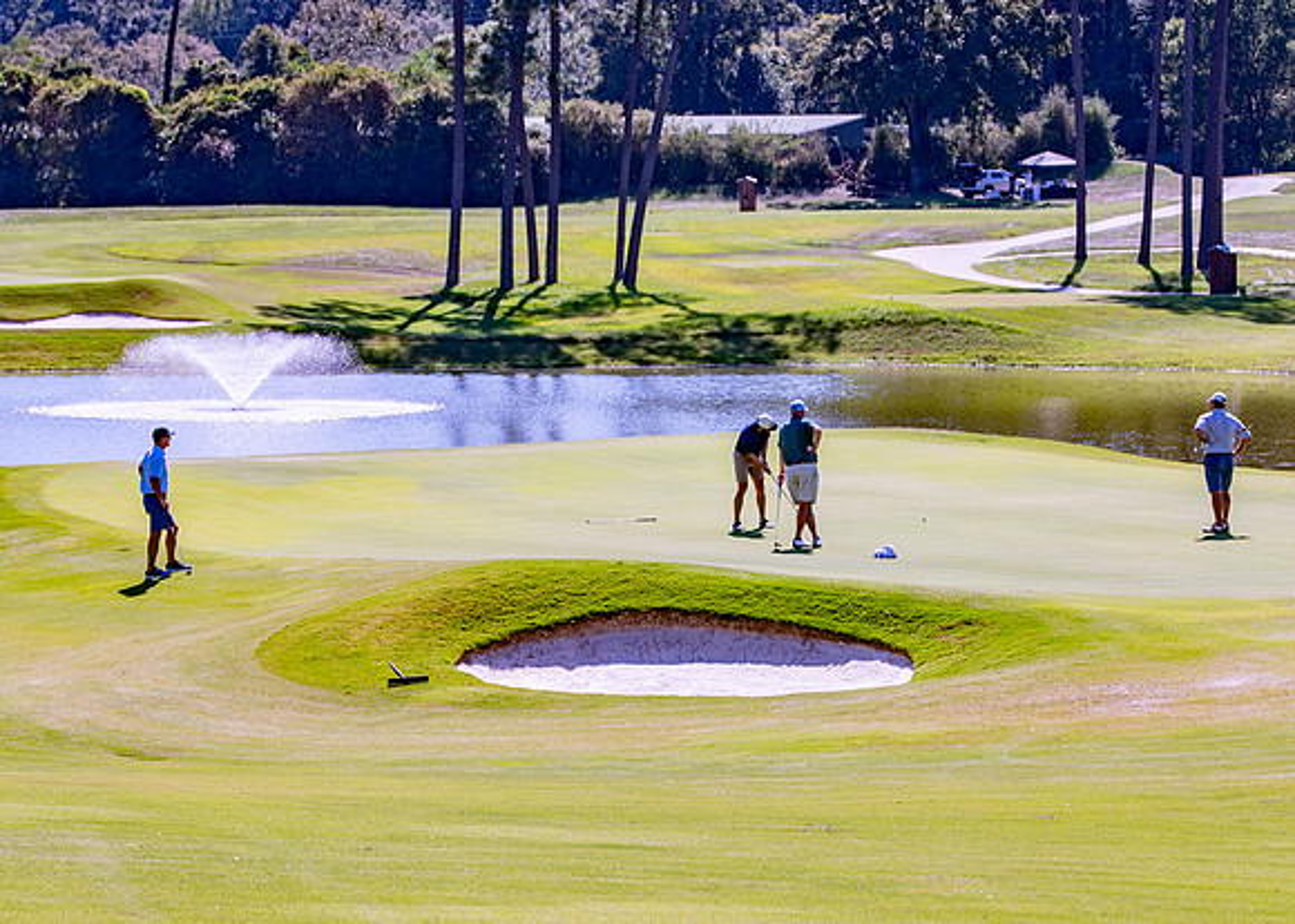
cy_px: 448
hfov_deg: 14.9
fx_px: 4935
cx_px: 653
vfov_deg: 10.7
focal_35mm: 134
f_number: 4
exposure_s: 1/1000
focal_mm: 85
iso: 100
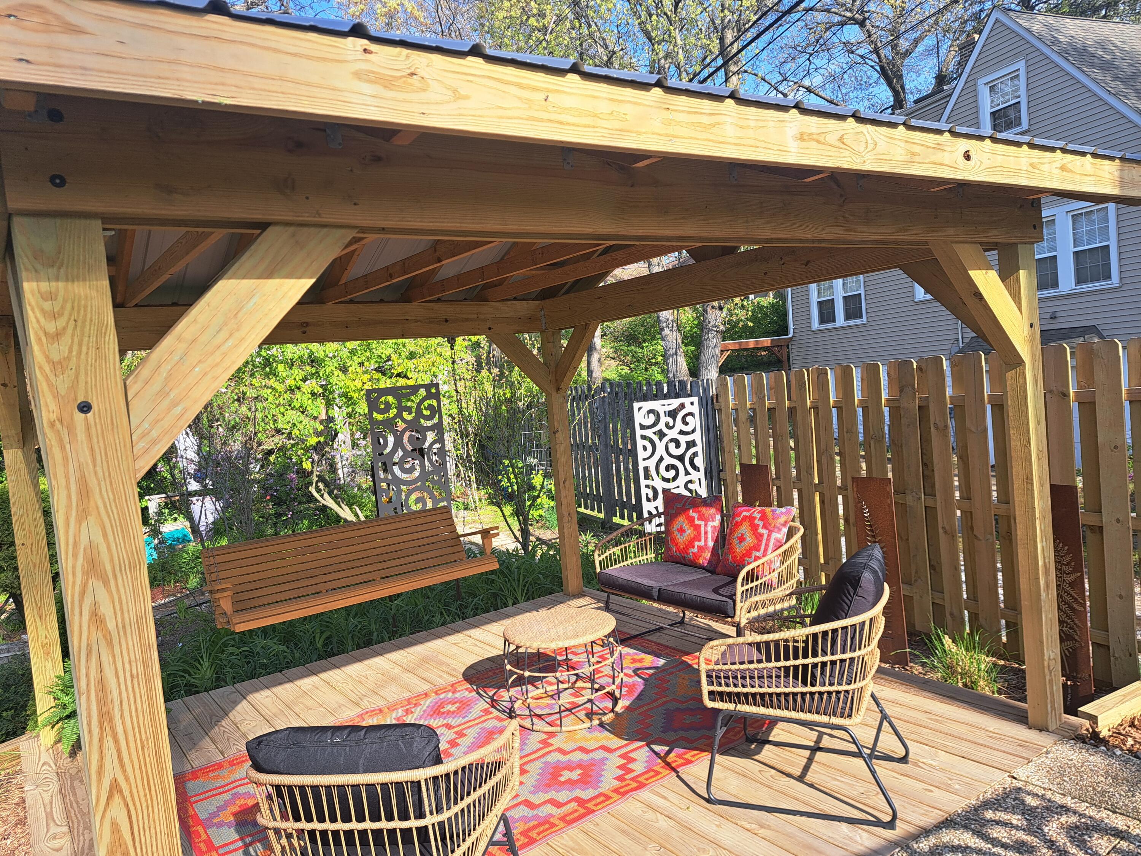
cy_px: 428
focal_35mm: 24
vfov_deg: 56.8
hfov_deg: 71.6
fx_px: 791
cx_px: 570
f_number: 1.8
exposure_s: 1/451
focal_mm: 5.23
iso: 50
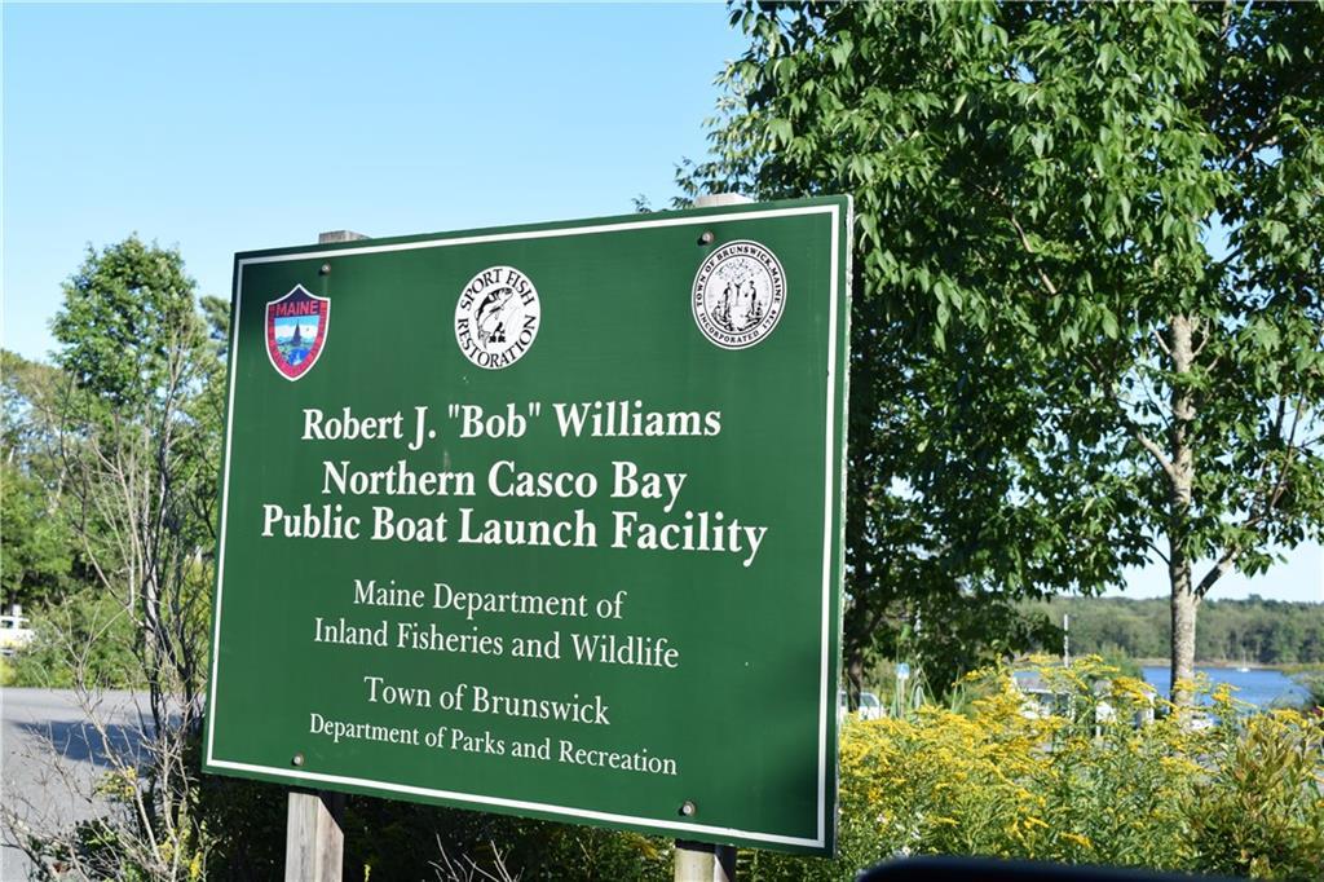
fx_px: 1765
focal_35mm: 48
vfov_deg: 28.1
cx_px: 662
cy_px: 441
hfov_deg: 41.1
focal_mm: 32
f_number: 8
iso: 200
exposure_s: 1/250
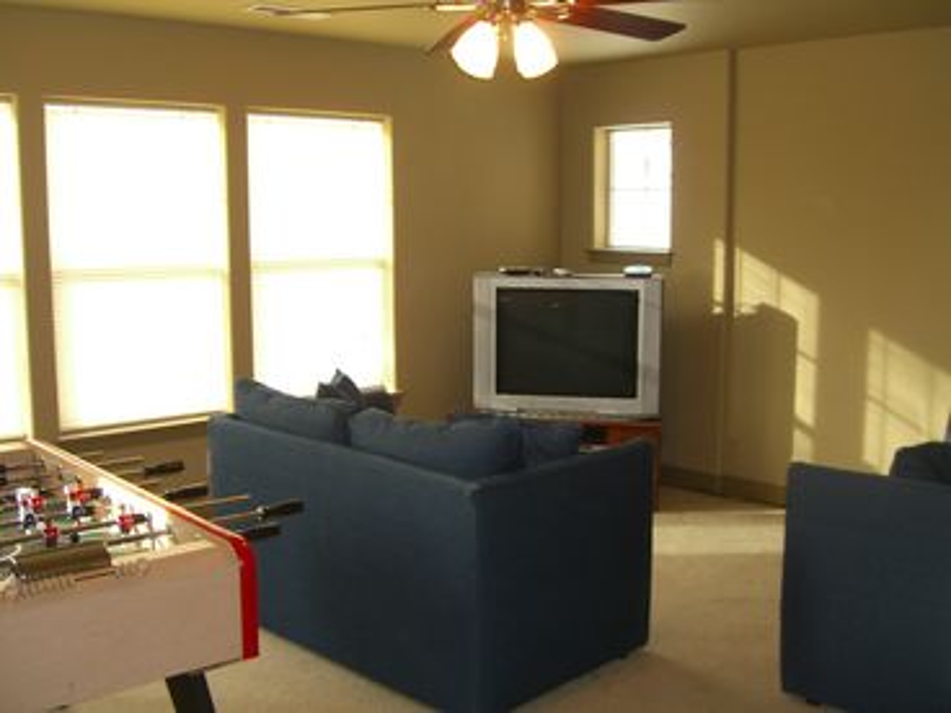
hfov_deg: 49.0
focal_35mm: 38
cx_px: 476
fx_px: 1044
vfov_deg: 37.7
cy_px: 356
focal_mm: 7.9
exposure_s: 1/80
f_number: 2.8
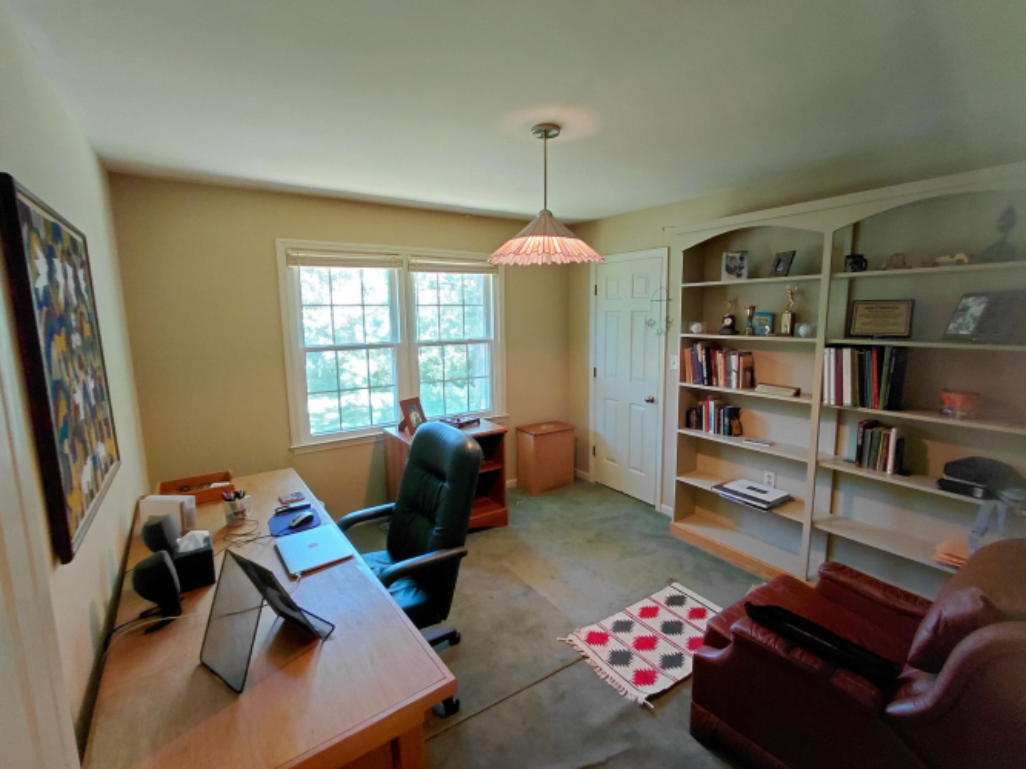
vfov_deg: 78.1
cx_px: 513
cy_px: 384
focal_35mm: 16
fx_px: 474
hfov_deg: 94.5
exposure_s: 1/24
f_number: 2.2
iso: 400
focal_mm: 1.64
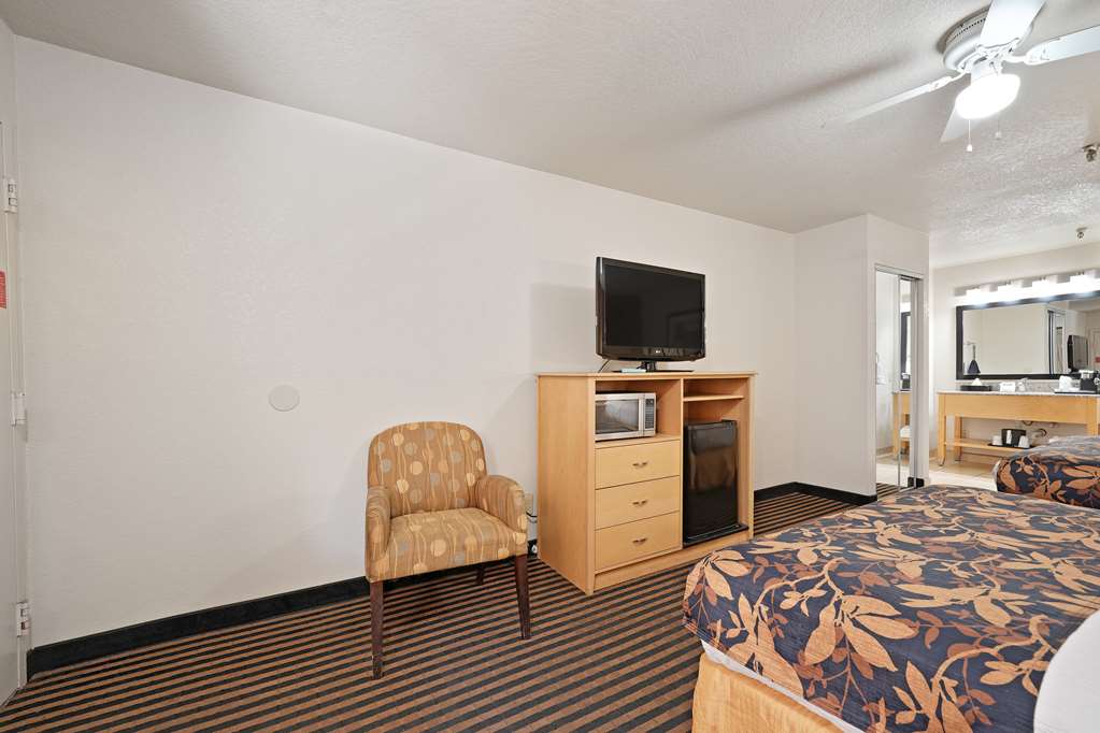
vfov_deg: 81.2
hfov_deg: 104.3
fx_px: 428
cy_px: 366
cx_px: 550
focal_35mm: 14
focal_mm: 14
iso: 100
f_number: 8
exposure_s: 5
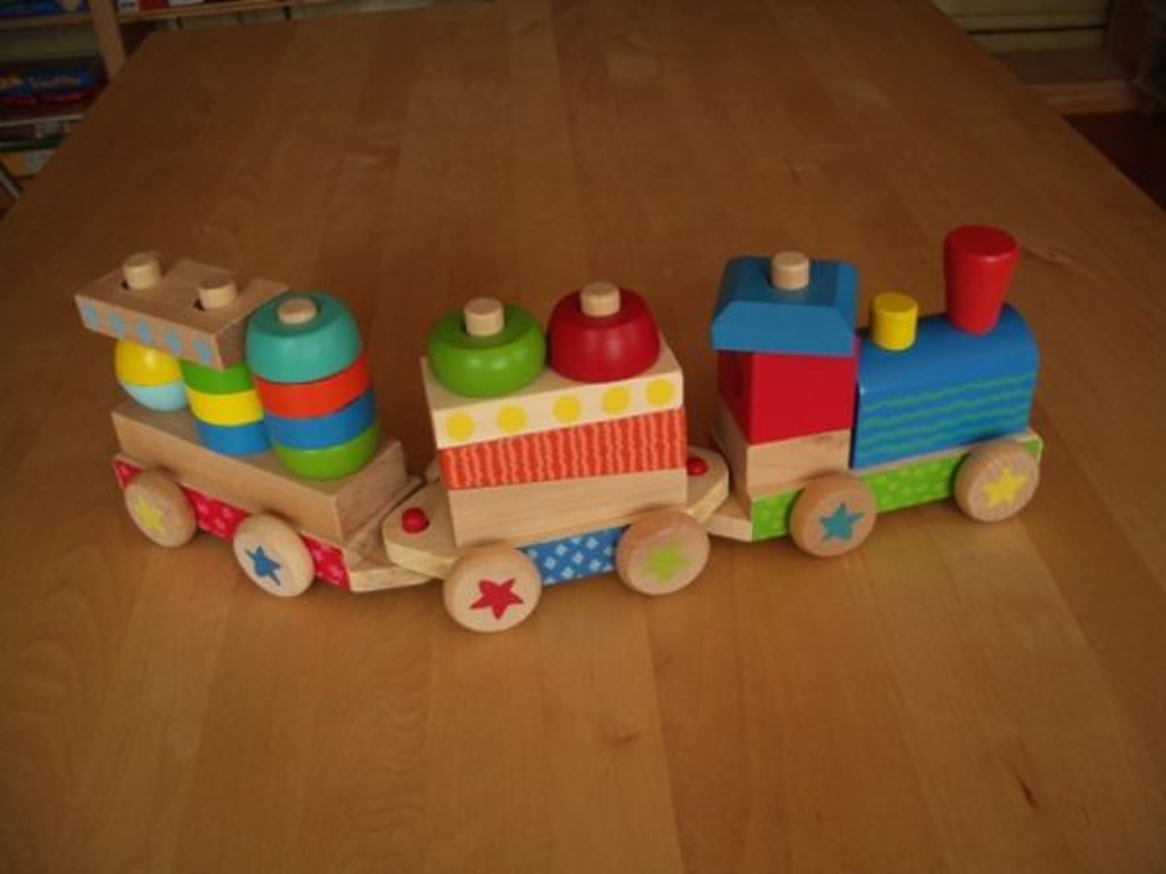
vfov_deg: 40.7
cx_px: 583
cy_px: 437
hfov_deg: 52.6
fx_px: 1179
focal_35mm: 35
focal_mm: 5.8
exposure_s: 1/100
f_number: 2.6
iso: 80
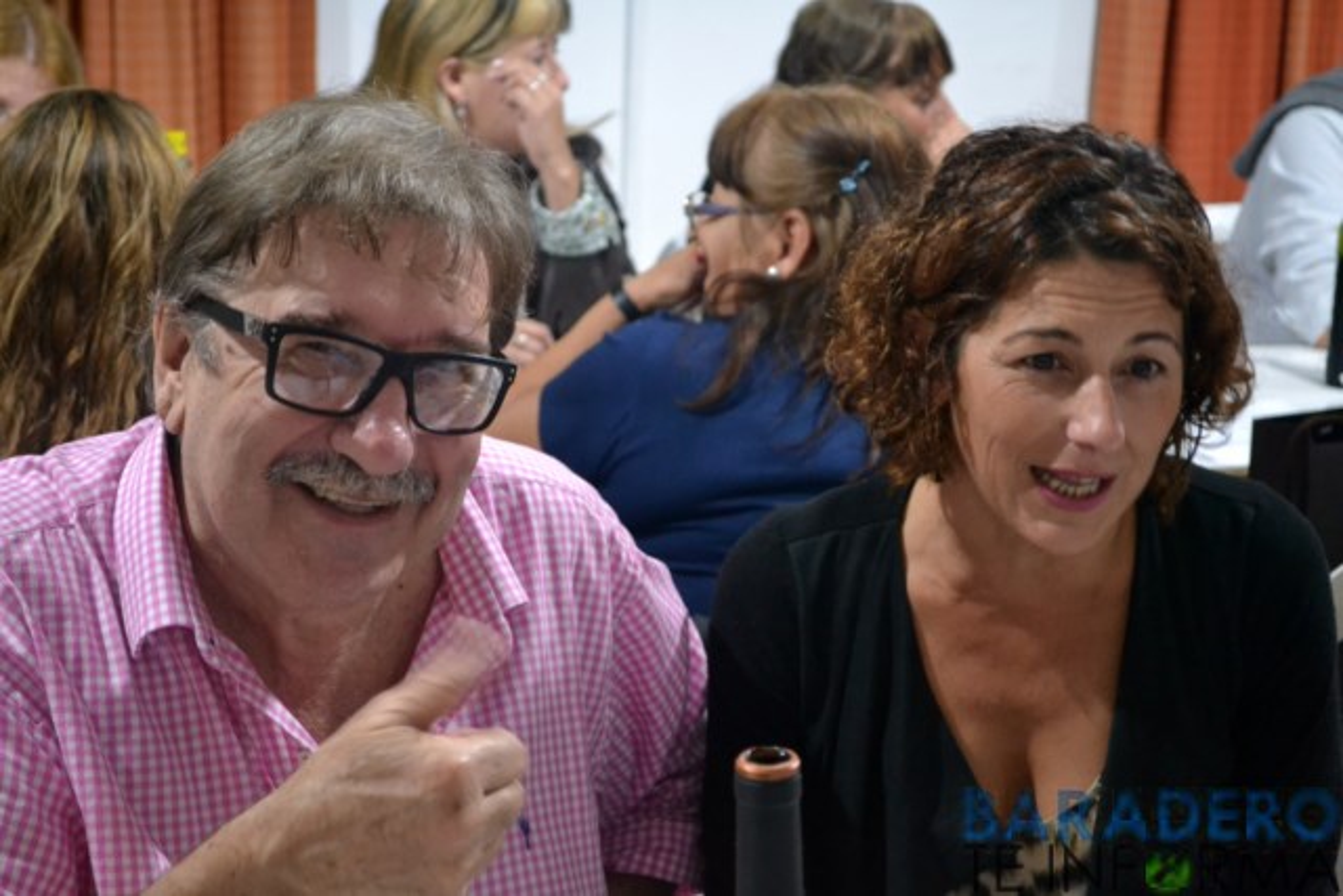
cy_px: 448
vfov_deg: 18.9
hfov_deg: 28.1
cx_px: 672
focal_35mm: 72
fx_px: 2686
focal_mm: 48
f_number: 5.6
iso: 2500
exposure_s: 1/15
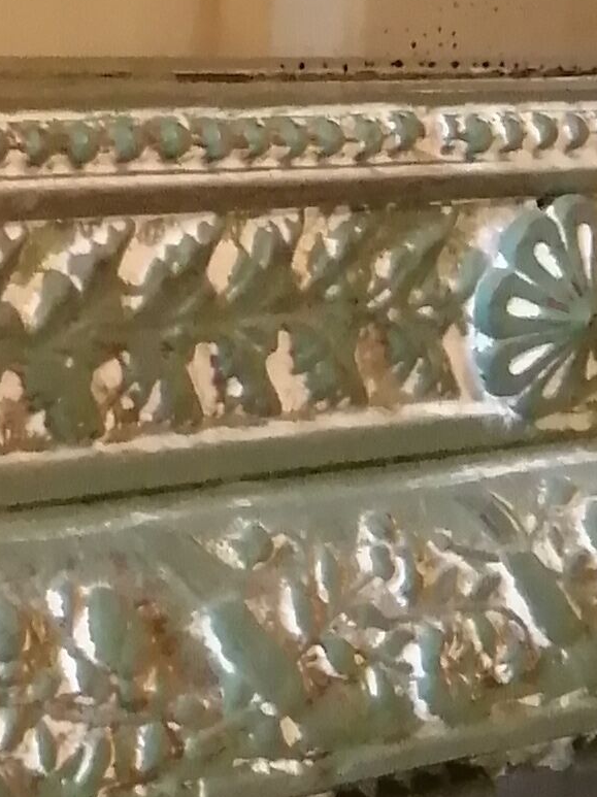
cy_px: -213
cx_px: -624
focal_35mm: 140
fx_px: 3222
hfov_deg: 9.8
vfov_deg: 13.6
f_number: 1.8
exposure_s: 1/20
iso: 400
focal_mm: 3.46
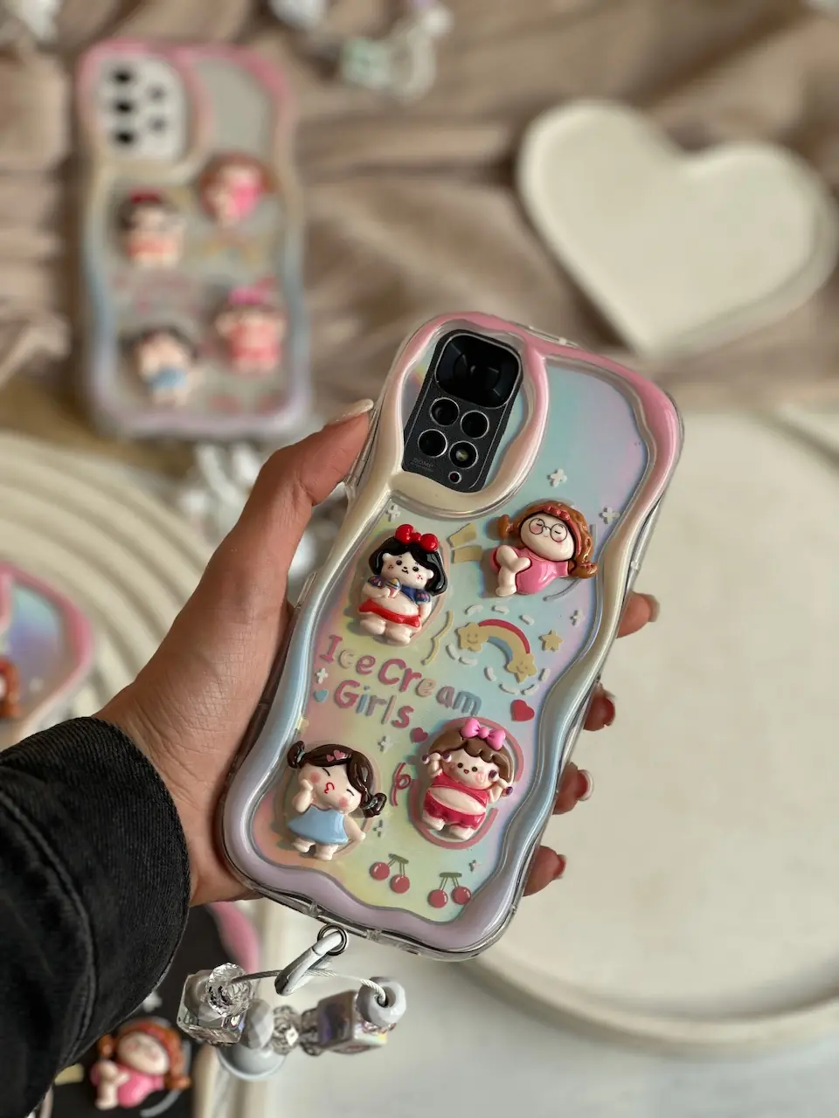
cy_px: 559
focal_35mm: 77
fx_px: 2488
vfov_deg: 25.3
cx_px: 420
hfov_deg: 19.1
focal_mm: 9
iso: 25
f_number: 2.8
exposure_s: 1/201
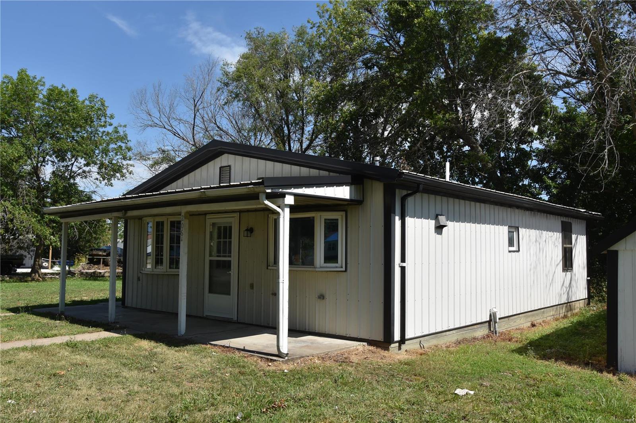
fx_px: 556
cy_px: 212
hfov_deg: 59.5
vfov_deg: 41.7
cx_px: 318
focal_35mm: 32
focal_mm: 21
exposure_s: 1/500
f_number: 8
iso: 200
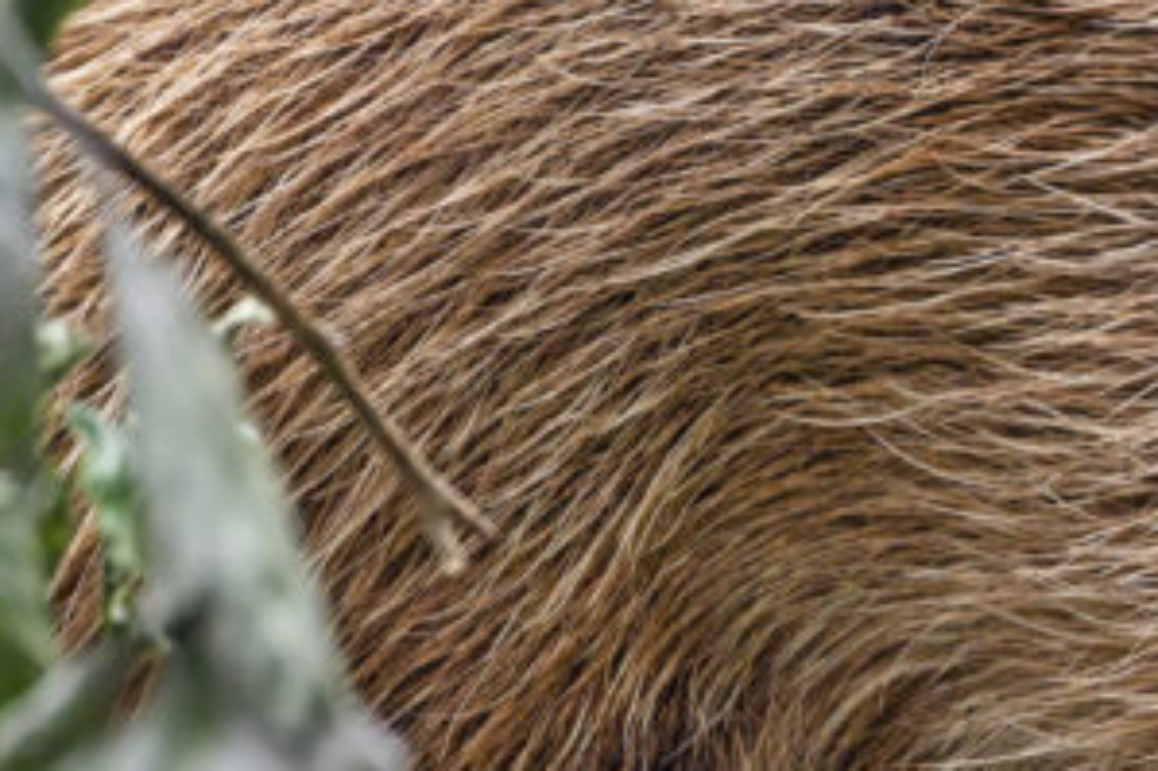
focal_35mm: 1919
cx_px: 1410
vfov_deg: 0.7
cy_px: 649
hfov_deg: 1.1
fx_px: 61691
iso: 6400
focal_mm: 560
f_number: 5.6
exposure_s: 1/250
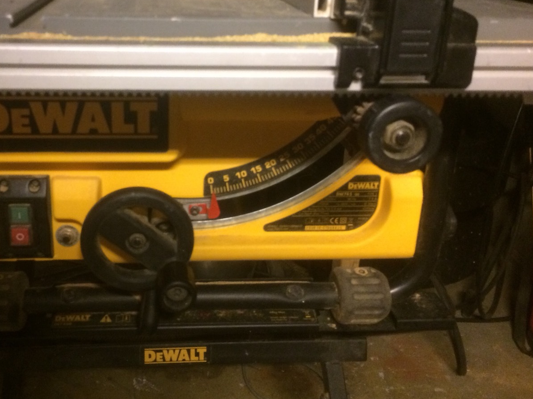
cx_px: 193
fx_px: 600
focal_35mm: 39
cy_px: 151
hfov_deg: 47.3
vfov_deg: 36.6
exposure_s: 1/17
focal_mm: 4.15
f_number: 2.2
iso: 320
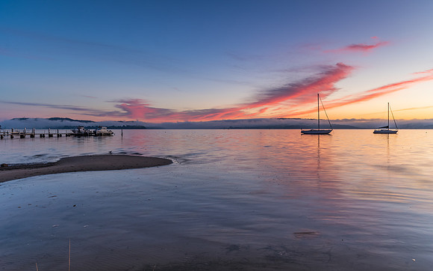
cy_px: 126
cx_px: 216
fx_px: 290
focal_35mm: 25
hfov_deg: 73.5
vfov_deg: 50.0
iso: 50
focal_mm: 16
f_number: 9
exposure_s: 1
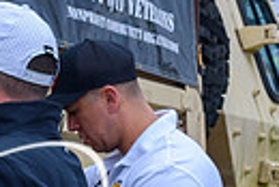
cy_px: 59
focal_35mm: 161
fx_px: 1249
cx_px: -197
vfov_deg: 8.5
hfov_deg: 11.9
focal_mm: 24
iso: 250
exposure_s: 1/250
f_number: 8
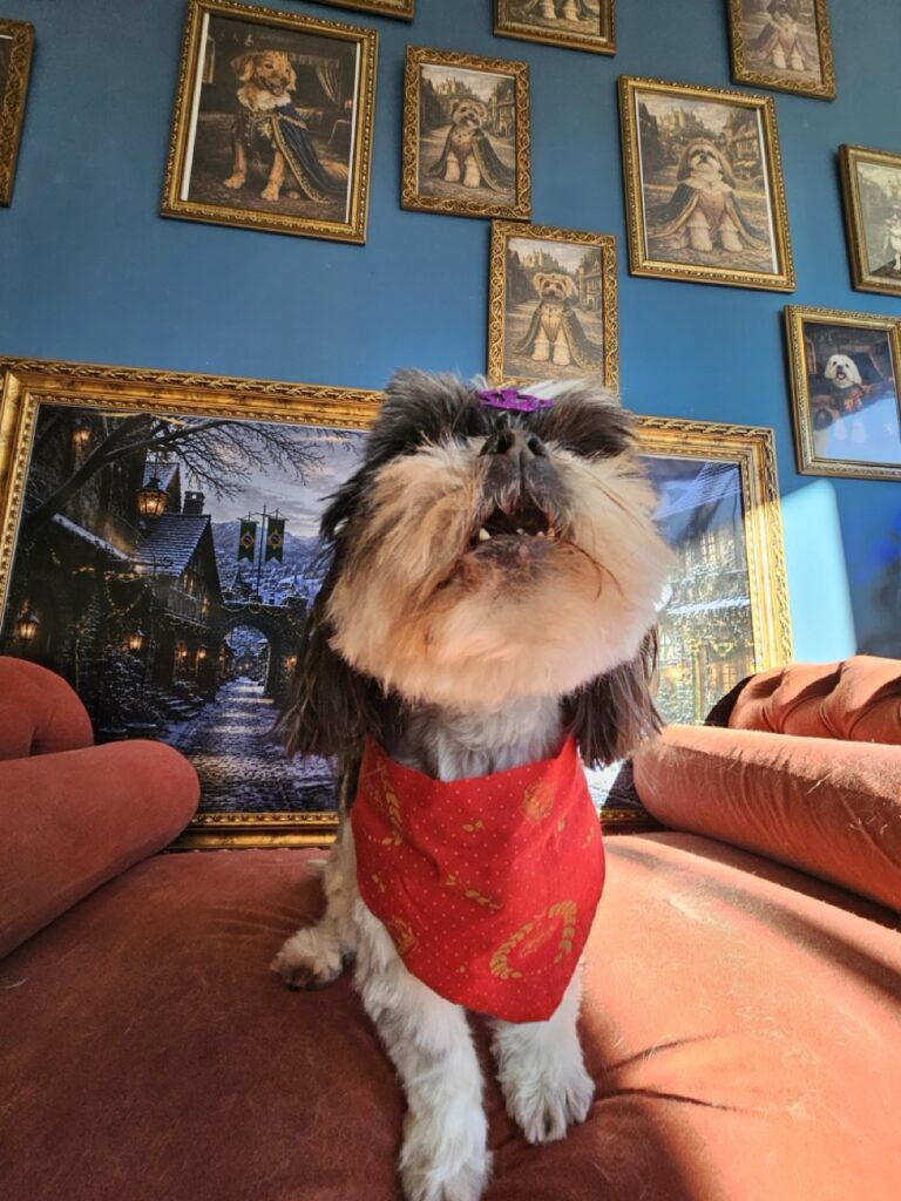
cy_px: 600
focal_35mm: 13
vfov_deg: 106.2
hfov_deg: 89.9
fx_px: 451
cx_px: 450
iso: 160
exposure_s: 1/359
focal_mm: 2.2
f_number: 2.2
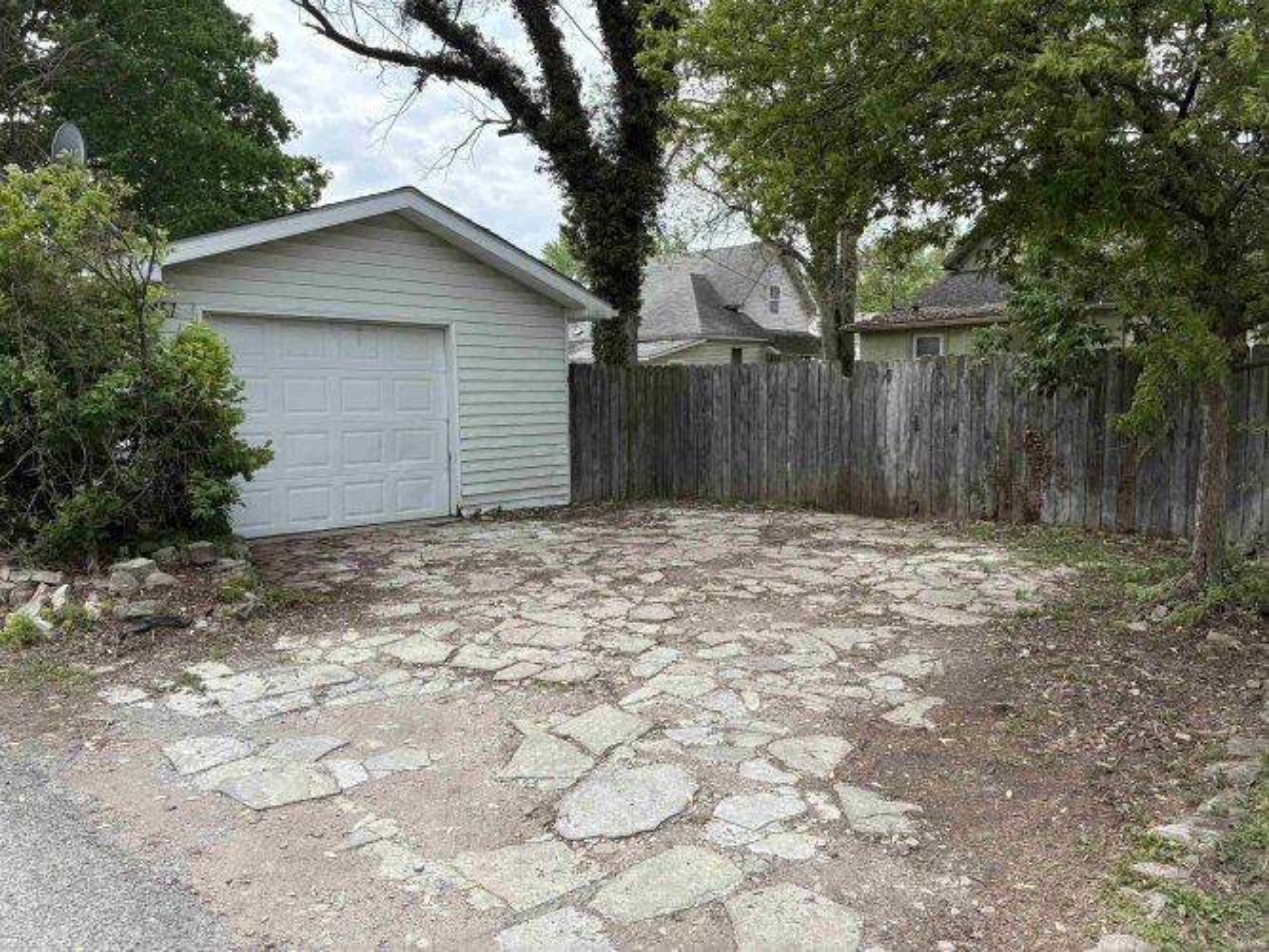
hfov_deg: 67.3
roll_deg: -0.4
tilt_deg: -5.2
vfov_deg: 53.0
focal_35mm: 26
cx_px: 634
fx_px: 953
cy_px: 476
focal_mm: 5.96
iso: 64
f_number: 1.6
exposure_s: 1/1799
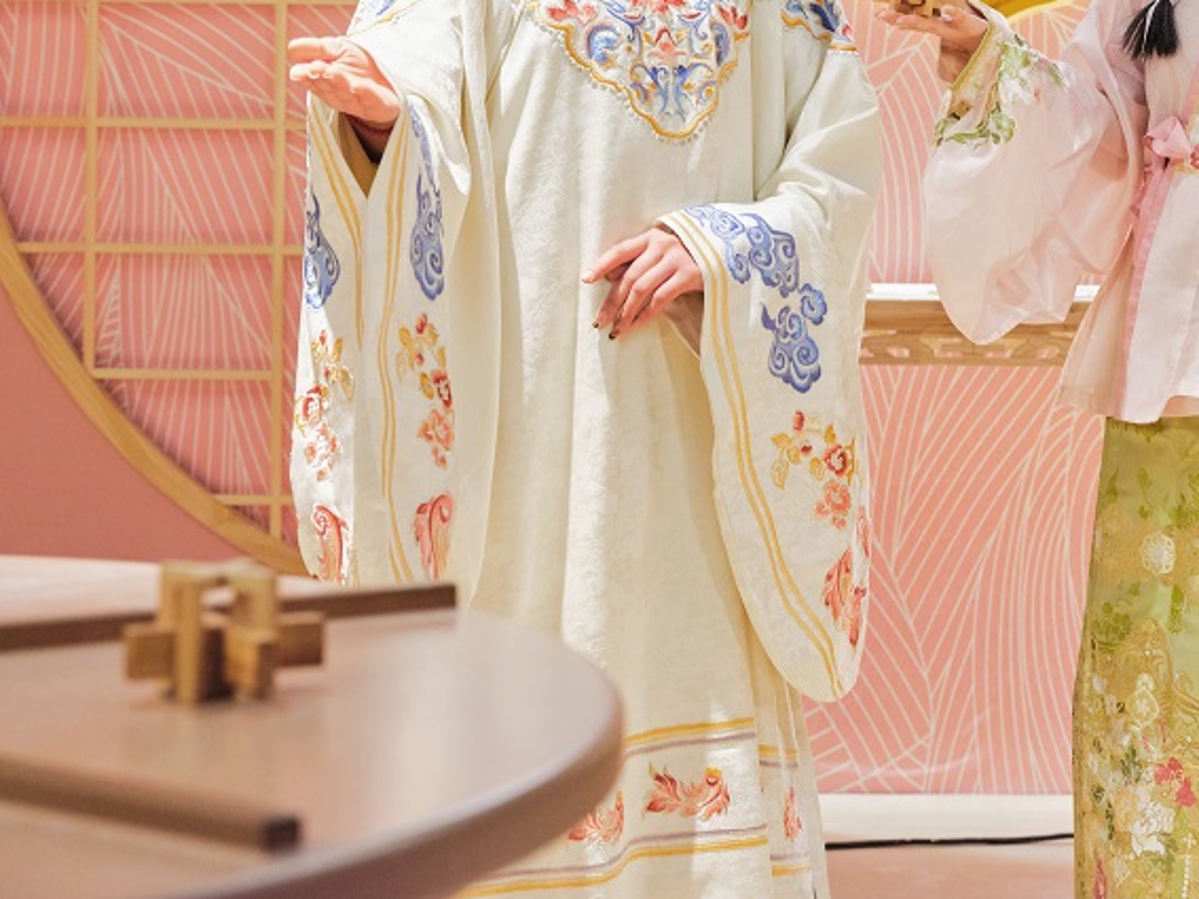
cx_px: 966
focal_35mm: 90
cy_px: 108
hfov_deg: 21.5
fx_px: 3117
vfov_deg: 16.2
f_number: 5.6
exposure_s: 1/100
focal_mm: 64
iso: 2500
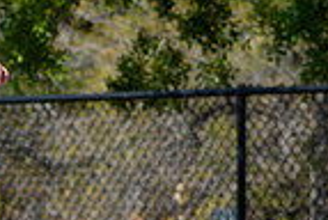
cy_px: 203
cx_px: -321
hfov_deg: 3.5
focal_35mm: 577
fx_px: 5268
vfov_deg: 2.4
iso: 200
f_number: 8
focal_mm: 95
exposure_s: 1/1000
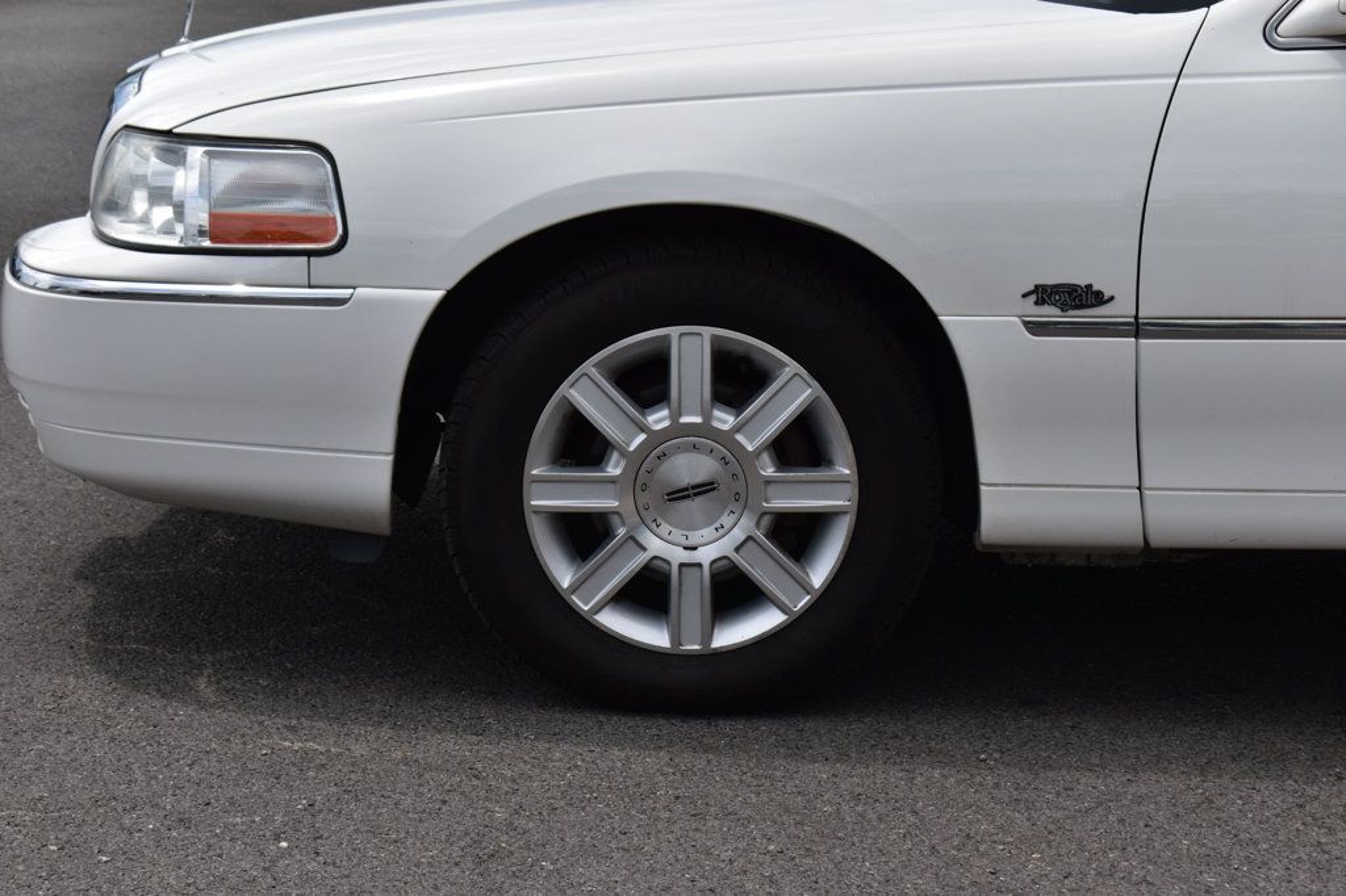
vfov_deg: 16.5
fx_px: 3083
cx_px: 673
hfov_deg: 24.6
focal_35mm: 82
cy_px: 448
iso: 320
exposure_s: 1/500
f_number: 11
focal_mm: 55
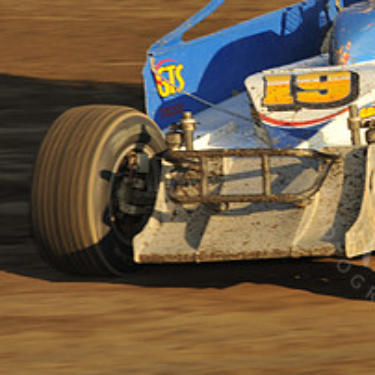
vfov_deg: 4.2
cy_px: 33
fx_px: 5074
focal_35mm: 414
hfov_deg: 4.2
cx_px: 429
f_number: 11
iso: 400
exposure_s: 1/320
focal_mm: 170
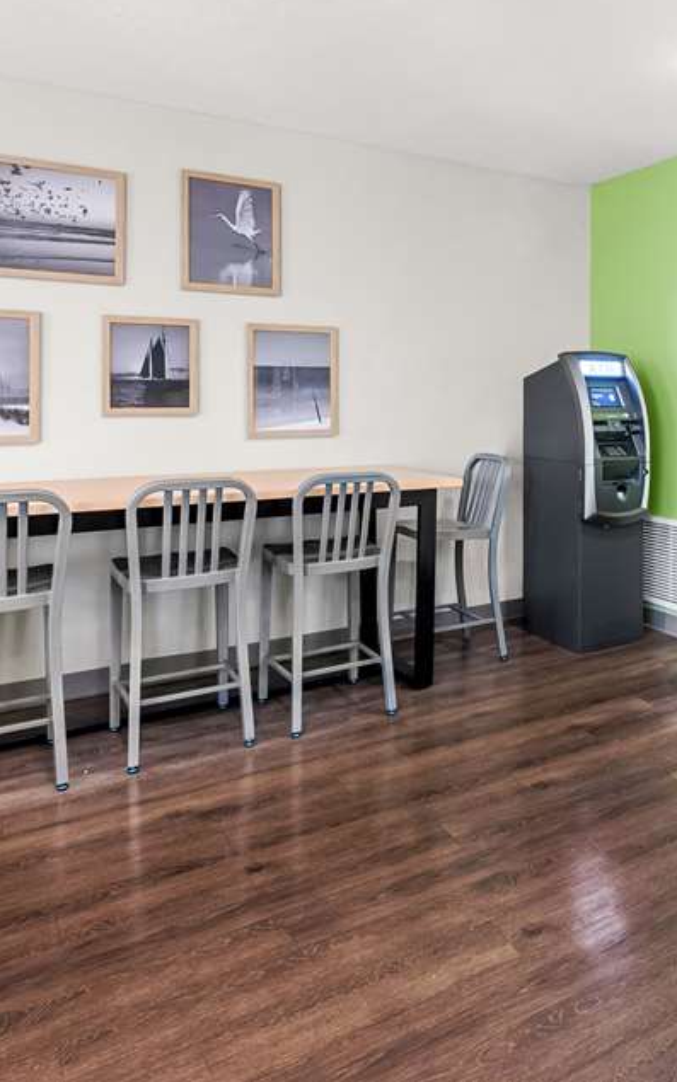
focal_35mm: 23
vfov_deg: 77.0
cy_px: 503
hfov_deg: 48.0
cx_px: 598
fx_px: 679
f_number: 8
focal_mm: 14
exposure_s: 1/10
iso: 500
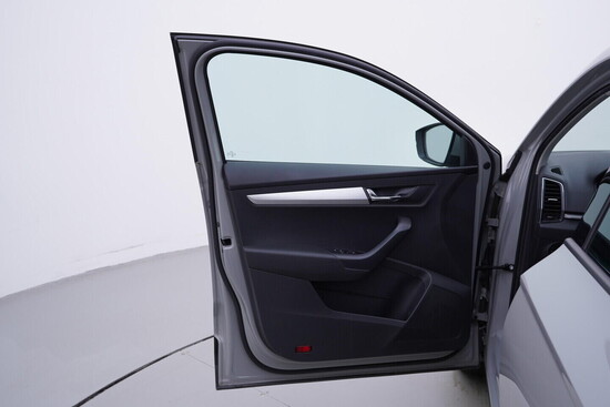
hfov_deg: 53.1
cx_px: 305
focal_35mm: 36
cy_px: 204
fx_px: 610
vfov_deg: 36.9
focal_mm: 24
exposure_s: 1/60
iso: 125
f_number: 4
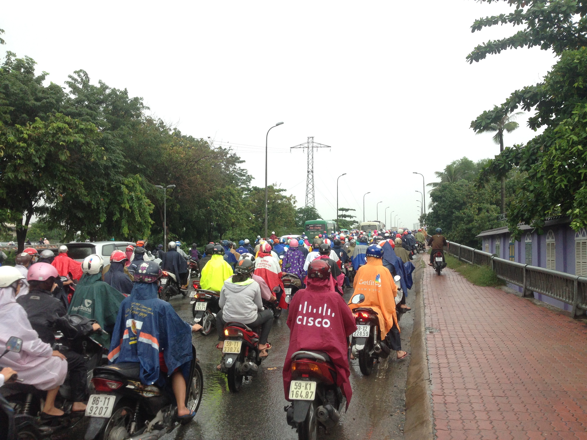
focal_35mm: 33
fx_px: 560
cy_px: 220
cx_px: 294
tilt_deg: +2.1
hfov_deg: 55.4
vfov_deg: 42.9
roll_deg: +1.4
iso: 80
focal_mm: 4.12
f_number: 2.4
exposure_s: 1/120
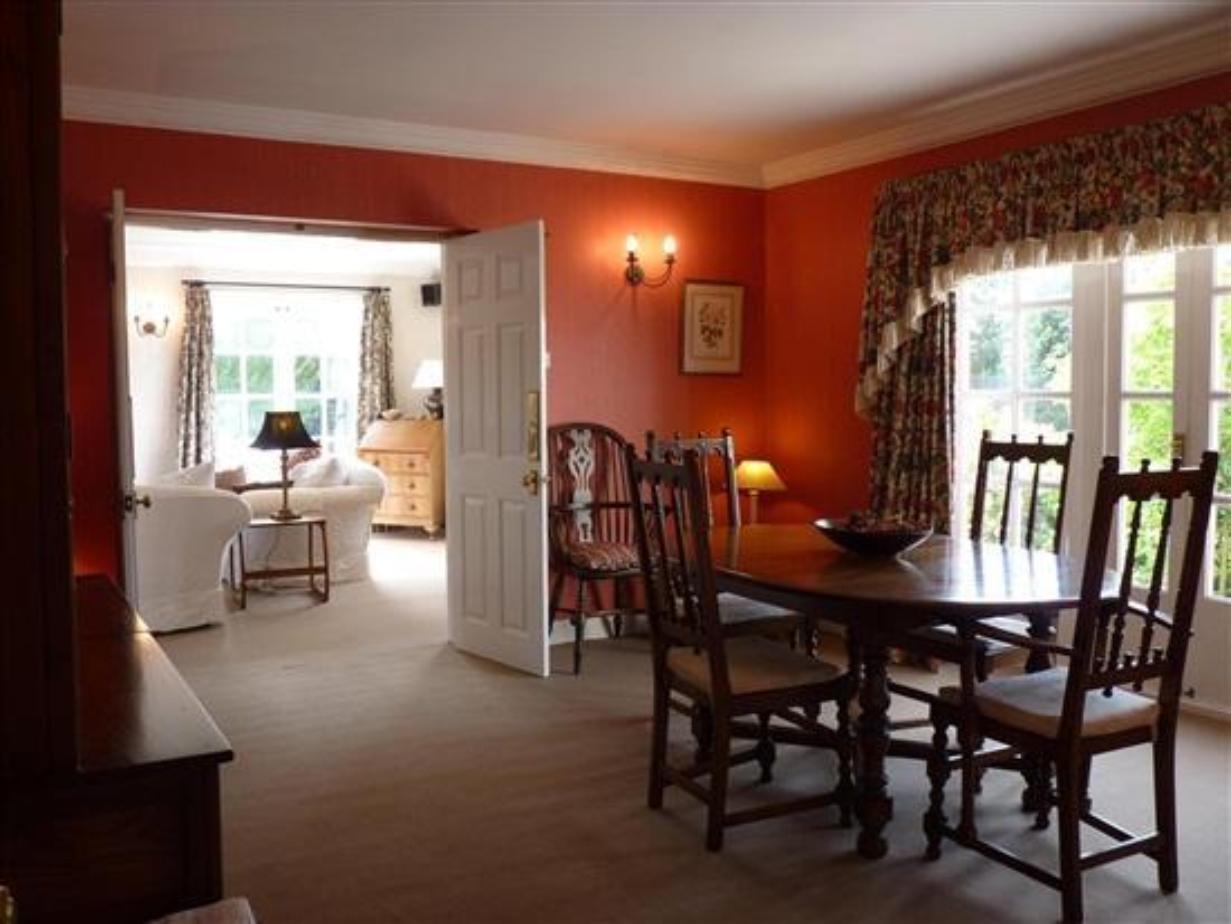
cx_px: 616
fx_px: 1103
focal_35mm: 31
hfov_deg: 58.3
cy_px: 462
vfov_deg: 45.5
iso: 80
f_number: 3
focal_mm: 5.4
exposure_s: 1/30
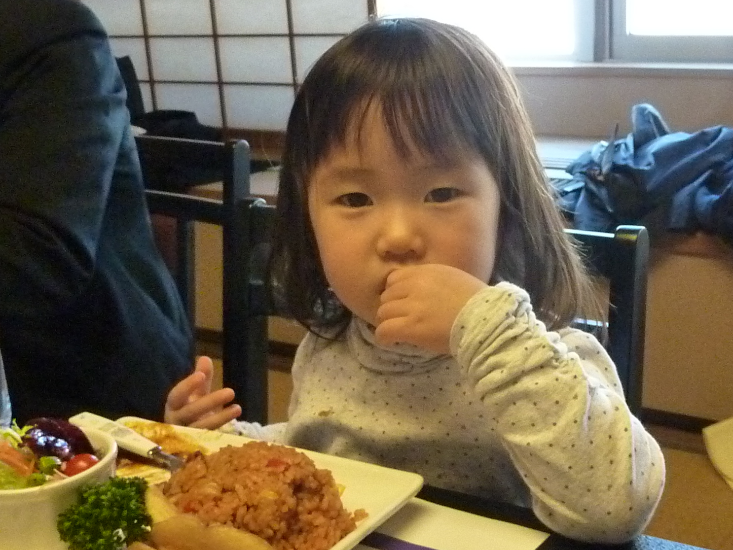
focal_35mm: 51
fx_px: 1080
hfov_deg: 37.3
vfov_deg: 28.5
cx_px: 451
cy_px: 331
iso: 800
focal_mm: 4.1
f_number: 3.3
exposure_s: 1/50
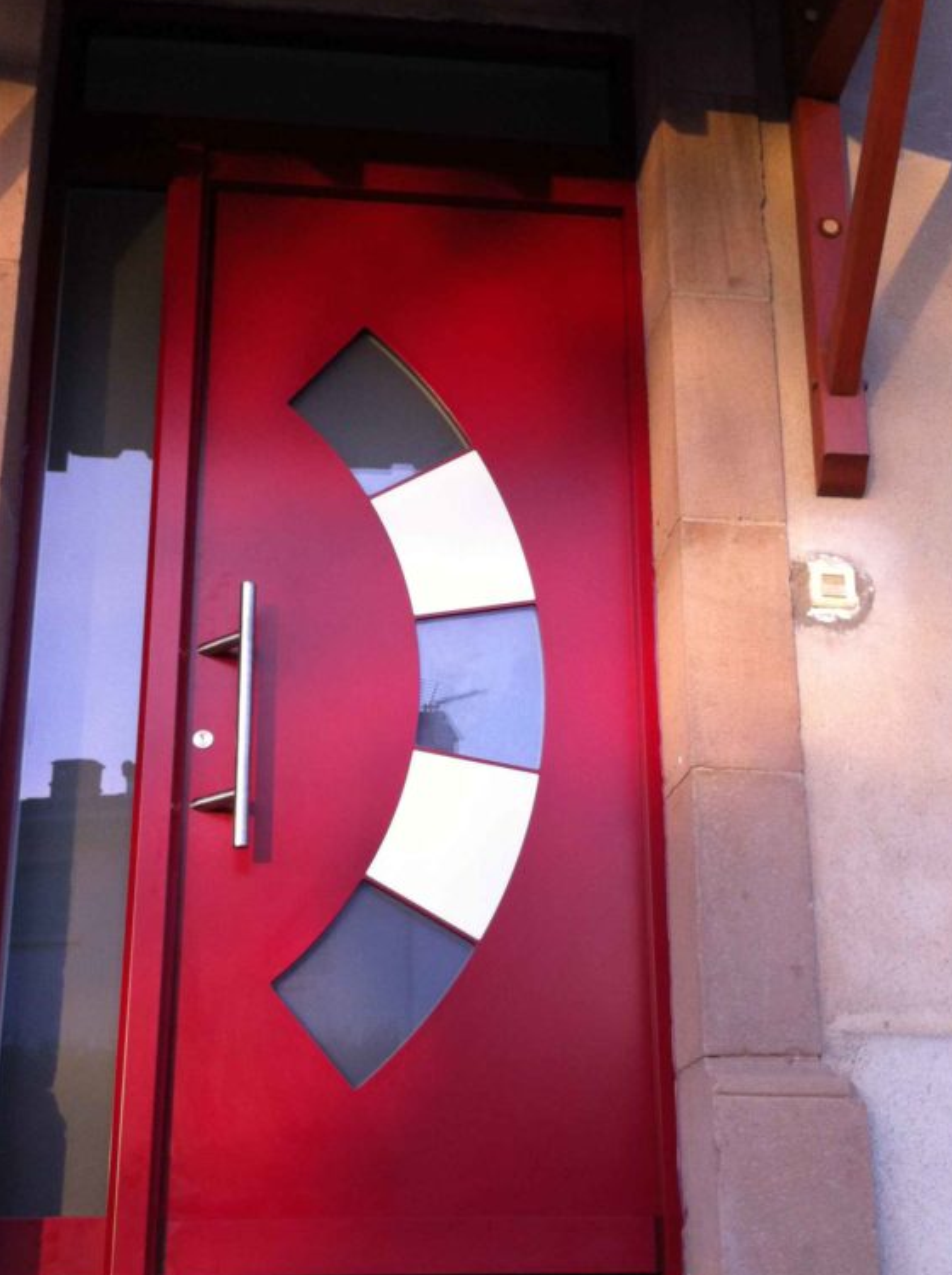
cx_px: 486
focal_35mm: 48
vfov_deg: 39.6
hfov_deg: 30.2
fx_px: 1765
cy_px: 746
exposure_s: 1/120
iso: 100
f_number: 2.8
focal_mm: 3.85
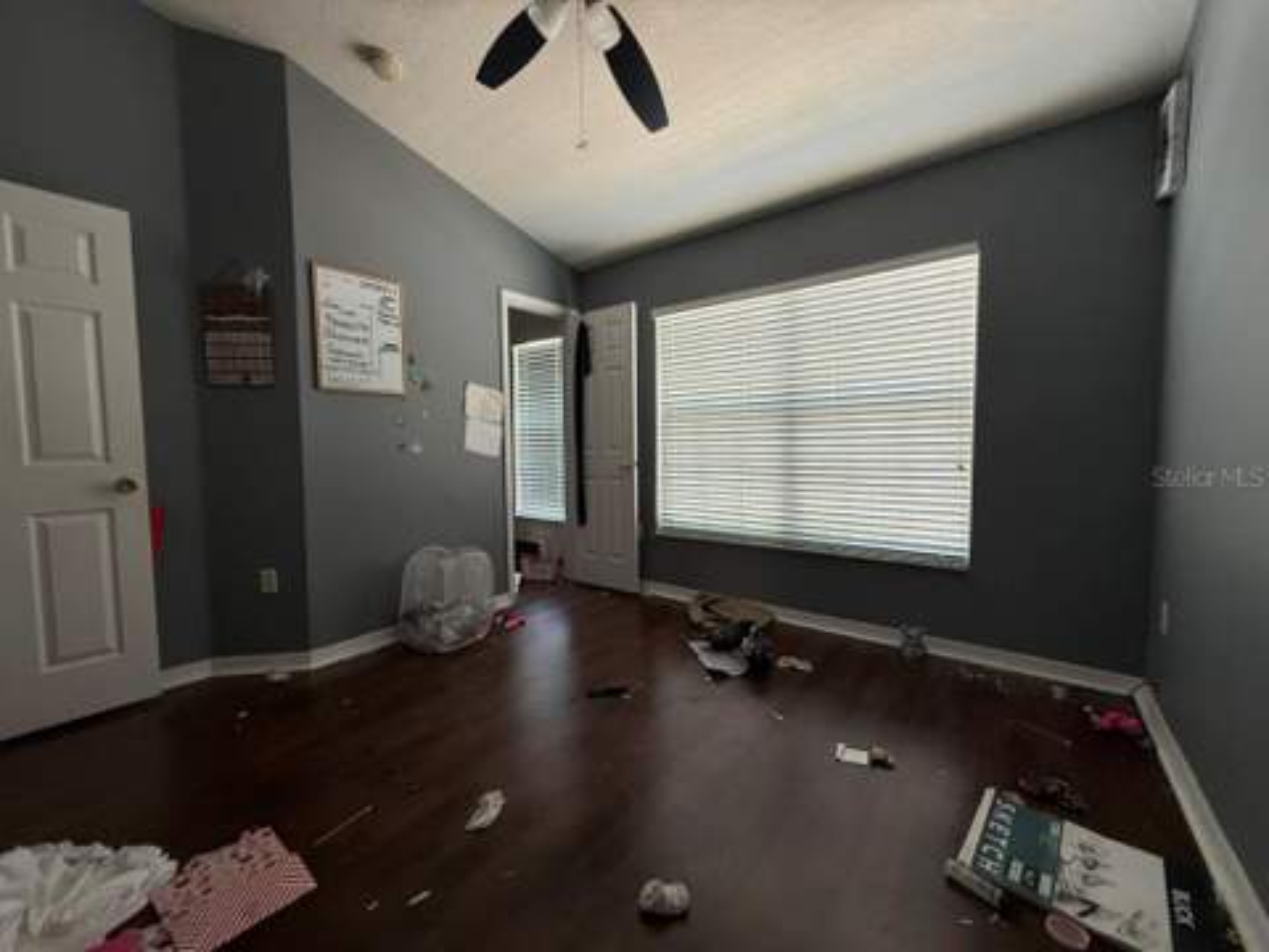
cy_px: 476
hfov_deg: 102.1
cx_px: 634
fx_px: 513
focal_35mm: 14
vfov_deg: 85.7
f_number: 2.2
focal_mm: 2.22
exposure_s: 1/99
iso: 200
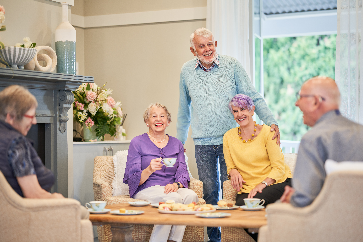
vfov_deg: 16.1
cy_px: 121
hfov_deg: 23.9
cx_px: 182
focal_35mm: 85
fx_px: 857
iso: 100
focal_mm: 85
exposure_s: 1/80
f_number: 1.4
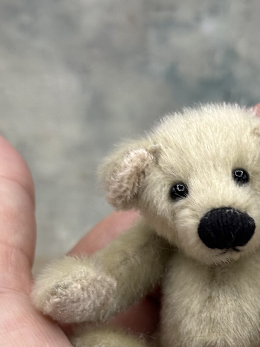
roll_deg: -3.3
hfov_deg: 16.1
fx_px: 911
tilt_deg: -28.4
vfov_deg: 21.1
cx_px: 213
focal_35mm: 91
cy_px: 303
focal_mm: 6.76
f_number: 1.78
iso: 50
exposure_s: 1/100
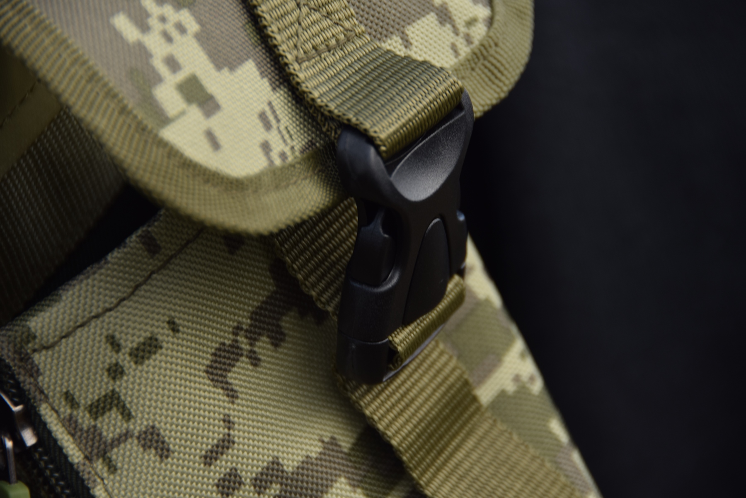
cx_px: 373
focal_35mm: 300
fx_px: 6216
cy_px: 249
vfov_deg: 4.6
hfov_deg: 6.9
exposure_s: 1/100
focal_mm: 200
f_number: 5.6
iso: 100
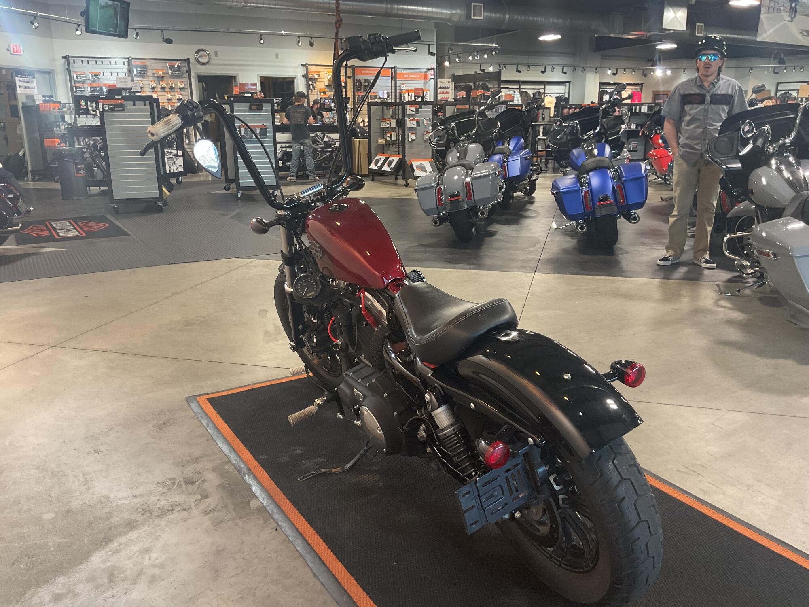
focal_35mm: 29
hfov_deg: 61.7
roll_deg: +0.7
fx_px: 678
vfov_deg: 48.2
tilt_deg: -16.0
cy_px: 304
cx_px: 404
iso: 100
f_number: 1.8
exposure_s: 1/50
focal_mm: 3
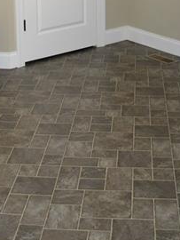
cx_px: 78
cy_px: -66
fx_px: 568
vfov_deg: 21.7
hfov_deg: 18.0
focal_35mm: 82
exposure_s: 1/60
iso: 900
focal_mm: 20
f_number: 3.8
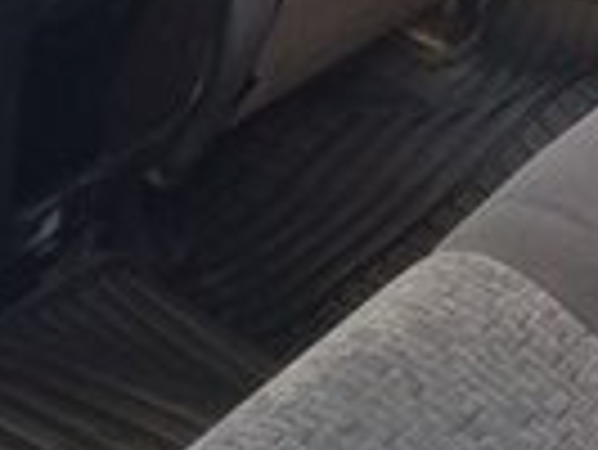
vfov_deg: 9.0
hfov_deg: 12.8
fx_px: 2663
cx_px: 391
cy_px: -502
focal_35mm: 154
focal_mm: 3.3
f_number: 2.2
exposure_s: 1/20
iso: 125
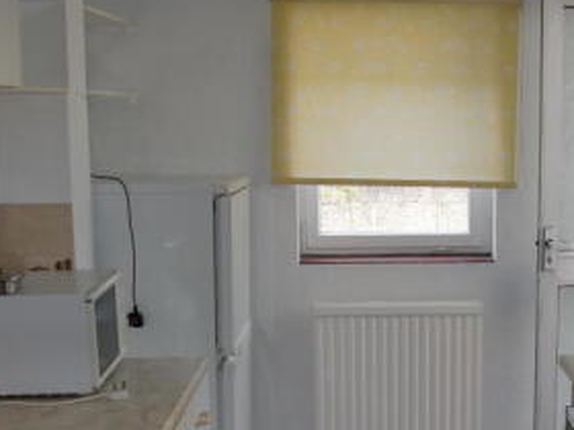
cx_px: 442
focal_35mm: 75
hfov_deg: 25.6
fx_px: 1244
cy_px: 370
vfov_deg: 19.4
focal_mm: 6.3
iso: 64
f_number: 2.8
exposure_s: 1/100
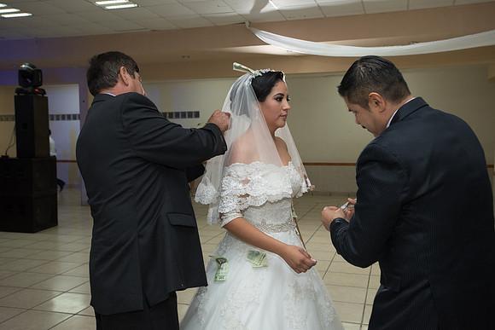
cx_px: 248
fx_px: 481
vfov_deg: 37.9
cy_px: 165
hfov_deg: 54.4
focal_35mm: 35
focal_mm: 35
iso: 1600
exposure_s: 1/100
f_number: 4
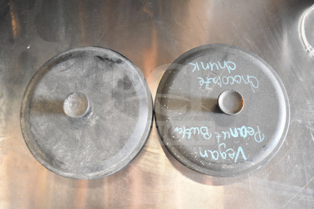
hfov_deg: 67.4
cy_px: 104
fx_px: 236
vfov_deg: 48.0
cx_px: 157
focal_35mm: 27
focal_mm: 18
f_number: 3.5
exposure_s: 1/30
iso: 1800
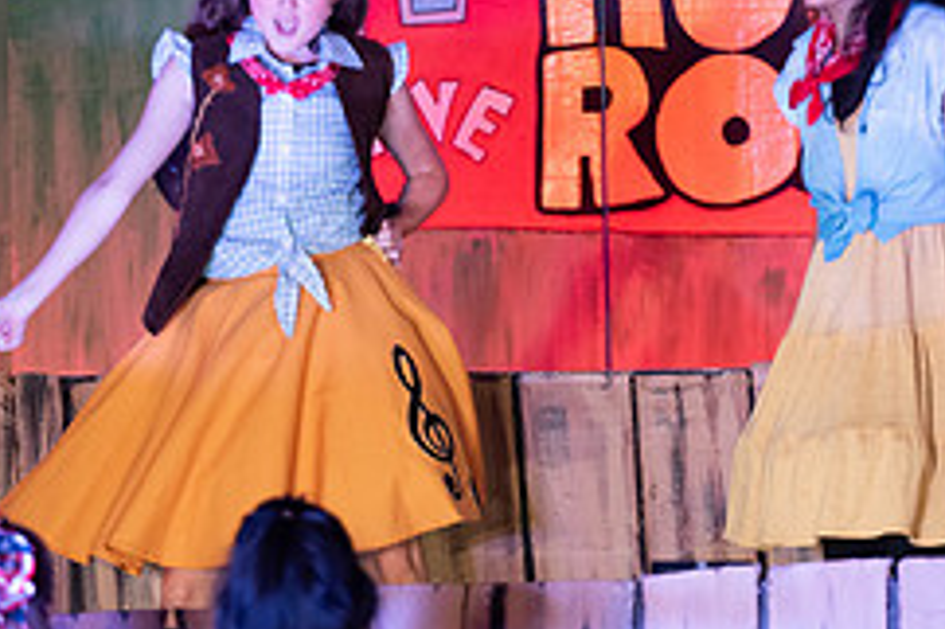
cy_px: 334
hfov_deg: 5.4
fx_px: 10073
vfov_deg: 3.6
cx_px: 390
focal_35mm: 384
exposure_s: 1/160
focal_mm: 160
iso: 720
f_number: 2.8
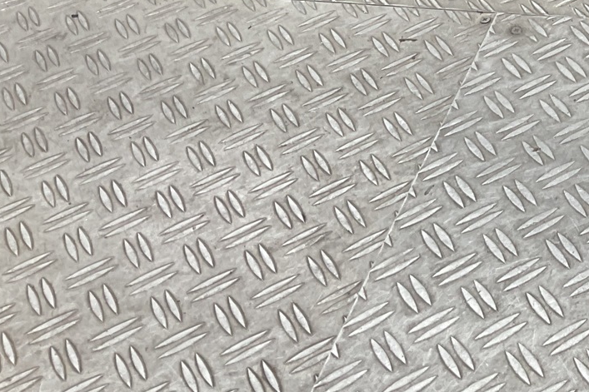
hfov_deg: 21.3
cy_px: -84
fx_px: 1407
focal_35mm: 86
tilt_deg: -34.9
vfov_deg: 15.3
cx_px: 782
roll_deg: -0.4
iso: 25
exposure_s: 1/100
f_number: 1.8
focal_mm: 3
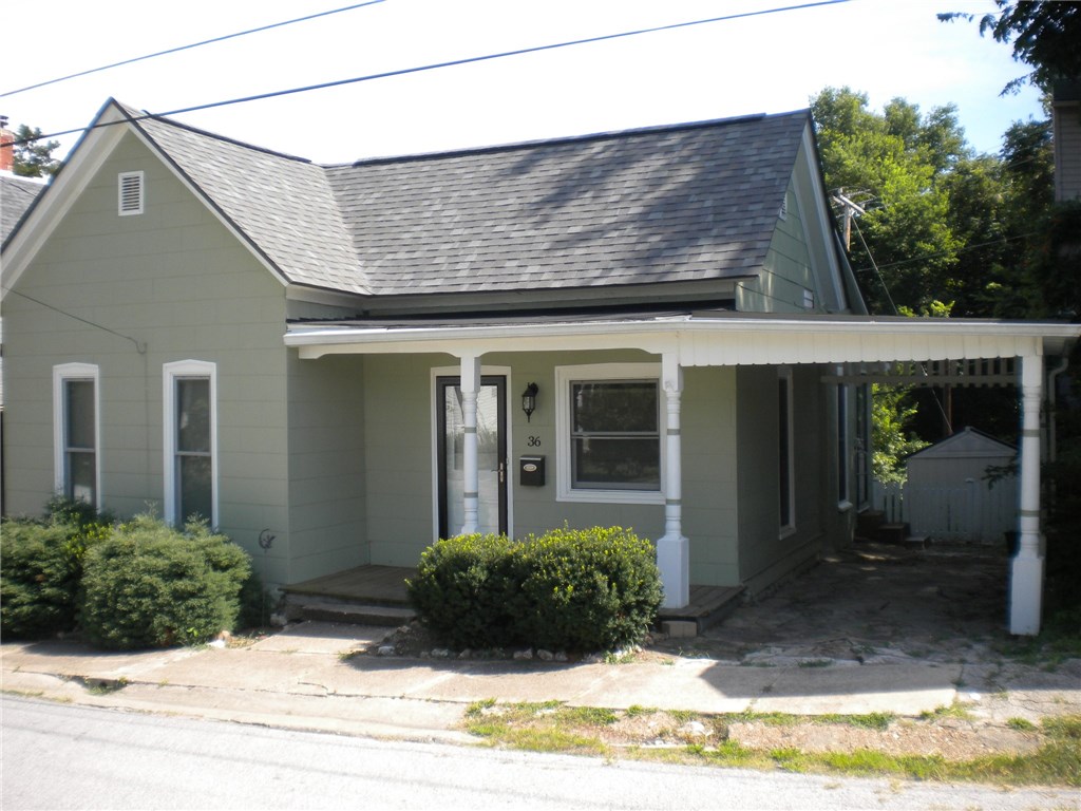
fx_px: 1093
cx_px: 540
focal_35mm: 35
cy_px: 406
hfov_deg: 52.6
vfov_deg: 40.7
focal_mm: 6.3
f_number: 4.6
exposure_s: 1/384
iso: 113
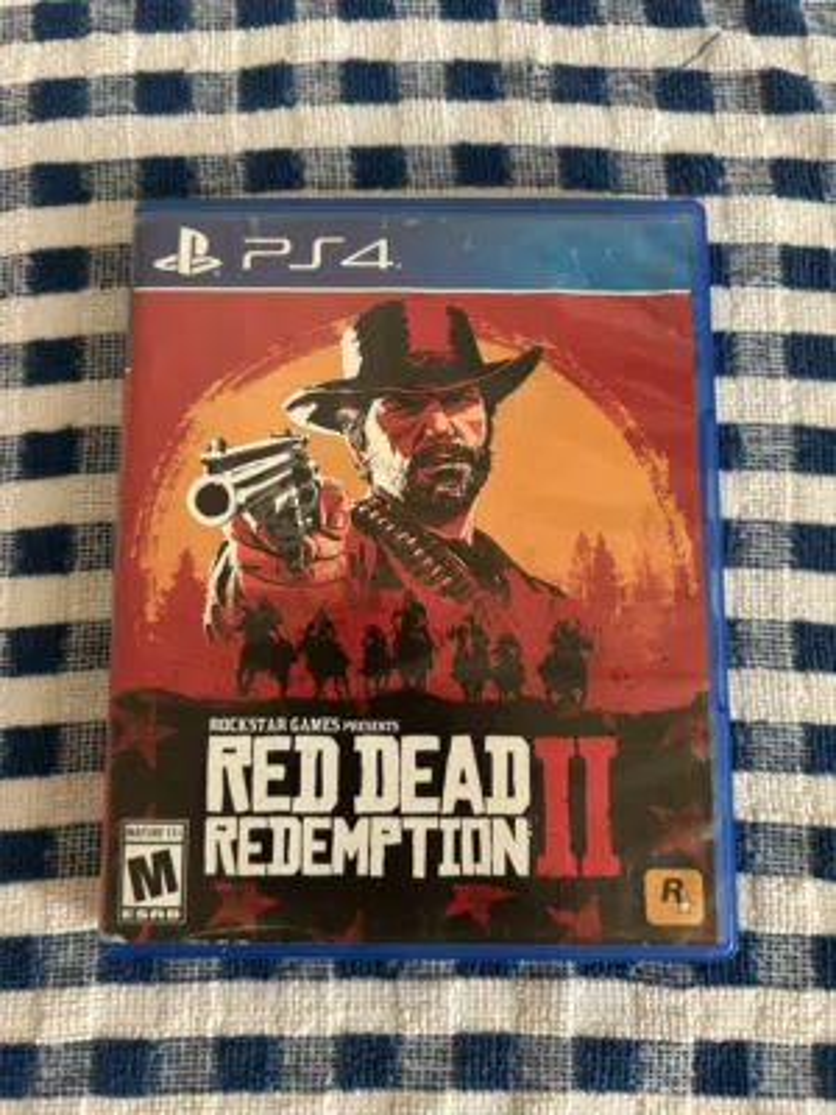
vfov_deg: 67.3
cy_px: 558
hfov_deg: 53.1
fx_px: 837
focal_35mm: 26
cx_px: 418
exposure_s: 1/40
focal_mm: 5.7
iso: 500
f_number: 1.5
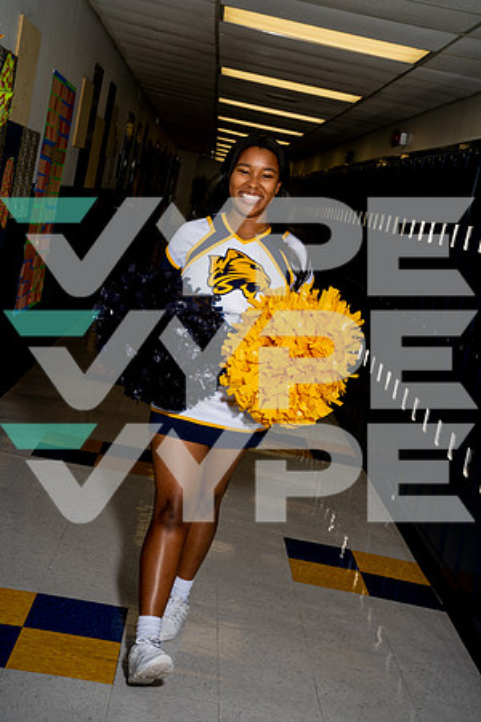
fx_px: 1202
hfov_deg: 22.6
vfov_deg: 33.4
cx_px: 240
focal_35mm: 60
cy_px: 361
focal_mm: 60
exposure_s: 1/250
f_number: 10
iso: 250
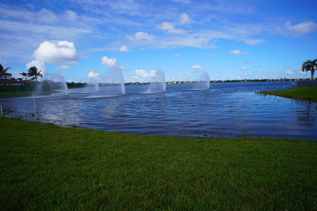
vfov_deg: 72.0
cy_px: 106
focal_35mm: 16
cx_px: 158
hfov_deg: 95.0
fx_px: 145
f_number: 6.3
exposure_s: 1/400
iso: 100
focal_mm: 11
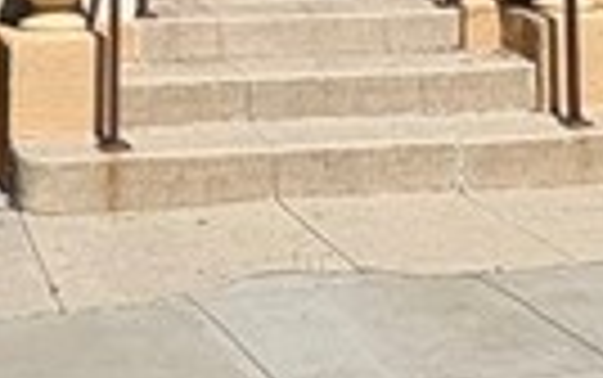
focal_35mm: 113
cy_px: -504
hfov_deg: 18.4
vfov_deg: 10.2
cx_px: 230
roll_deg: +0.3
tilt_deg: +9.2
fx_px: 1859
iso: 50
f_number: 2.2
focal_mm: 2.22
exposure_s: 1/4367
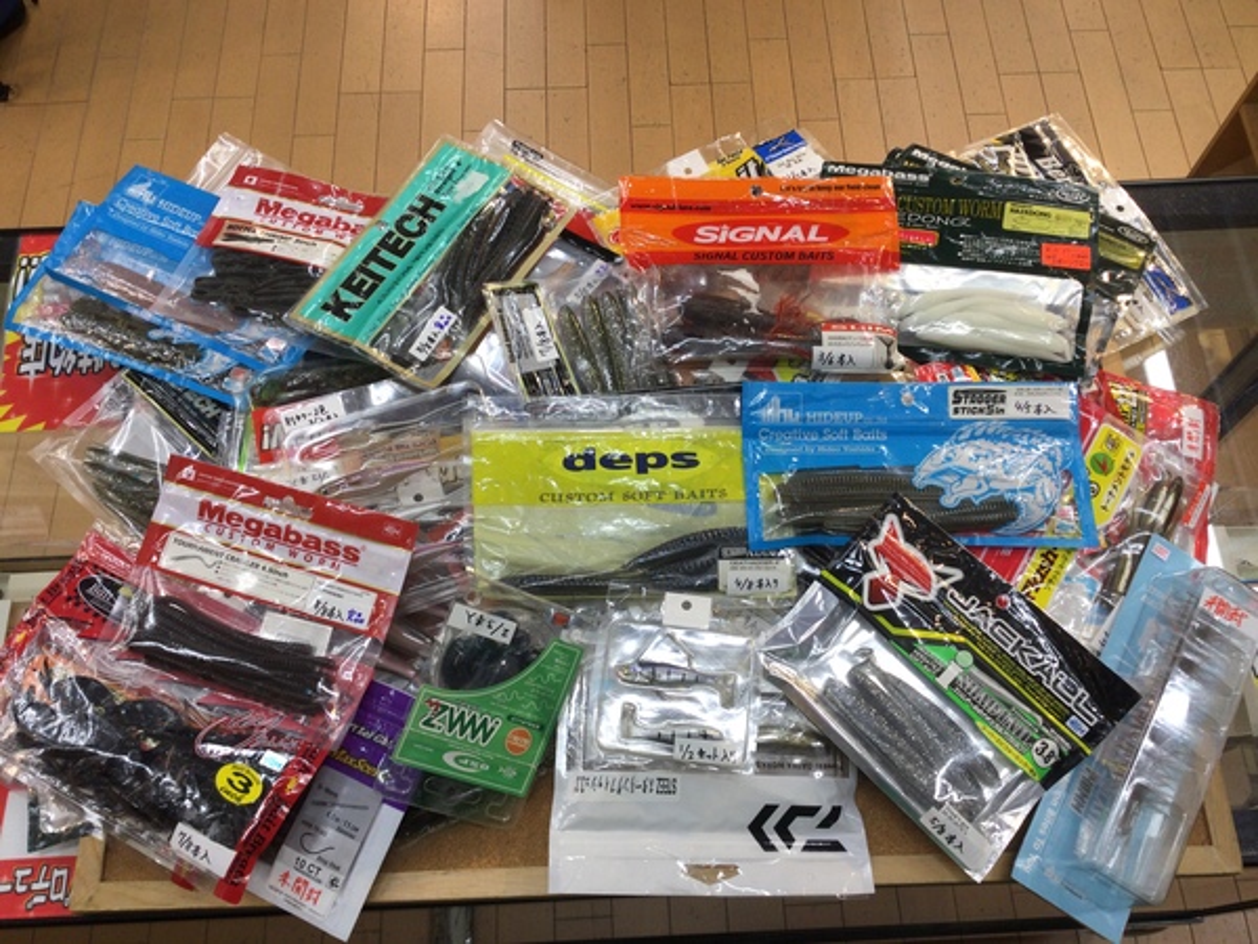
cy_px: 472
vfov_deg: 45.4
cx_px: 629
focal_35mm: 31
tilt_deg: -65.6
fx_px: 1127
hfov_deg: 58.4
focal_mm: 3.3
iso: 32
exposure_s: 1/60
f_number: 2.4
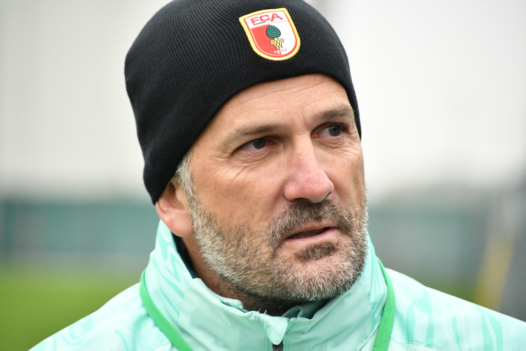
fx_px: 6576
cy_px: 176
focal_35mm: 450
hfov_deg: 4.6
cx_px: 263
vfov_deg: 3.1
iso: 4500
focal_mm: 300
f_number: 8
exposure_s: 1/800
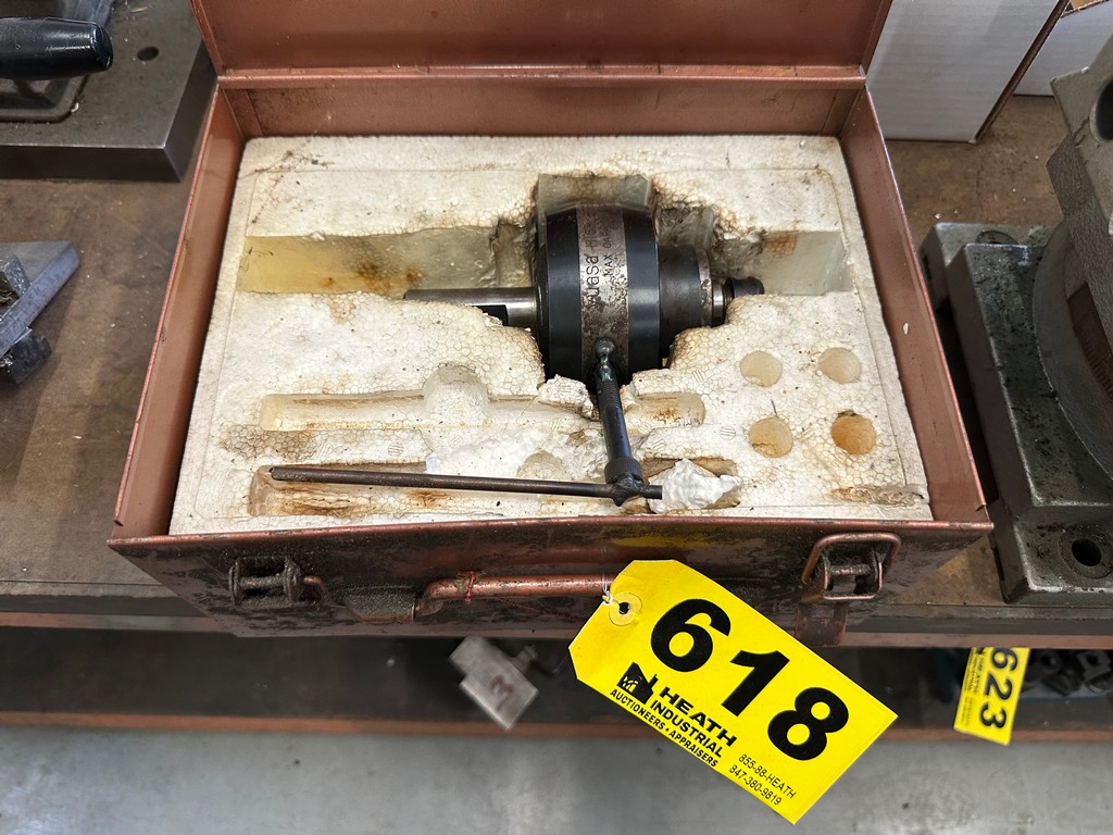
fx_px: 772
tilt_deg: -61.7
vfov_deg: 56.8
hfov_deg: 71.6
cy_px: 418
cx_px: 556
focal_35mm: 24
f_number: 1.78
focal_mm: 6.86
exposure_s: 1/61
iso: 250
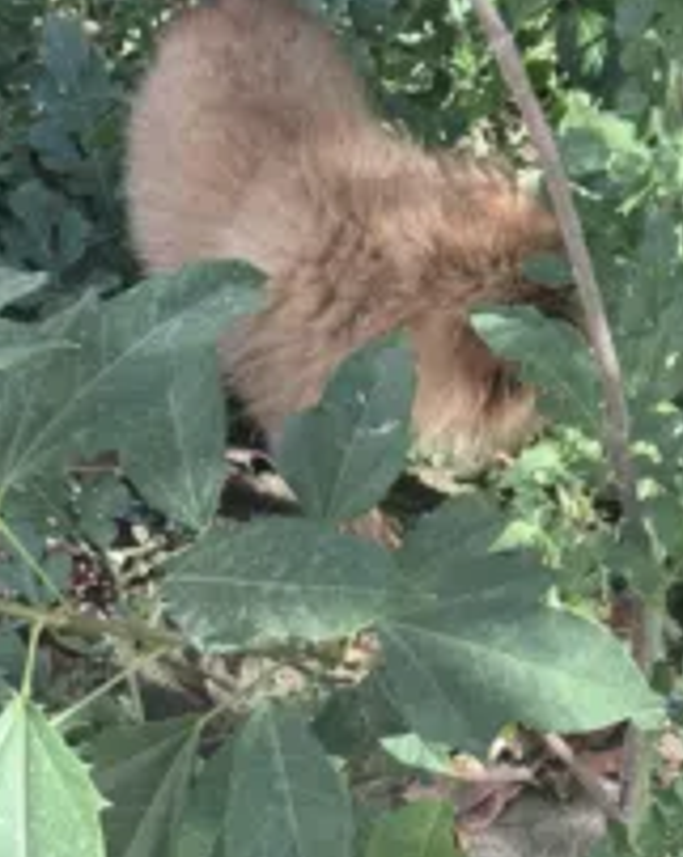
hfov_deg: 16.5
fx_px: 2355
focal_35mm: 93
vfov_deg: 20.6
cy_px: 552
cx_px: 310
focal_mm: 6.76
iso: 64
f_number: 1.78
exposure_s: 1/535
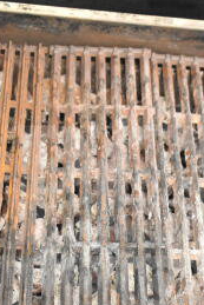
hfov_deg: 15.5
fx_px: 748
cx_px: 121
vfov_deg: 22.9
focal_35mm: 88
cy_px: 218
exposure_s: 1/40
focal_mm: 25
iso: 5000
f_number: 4
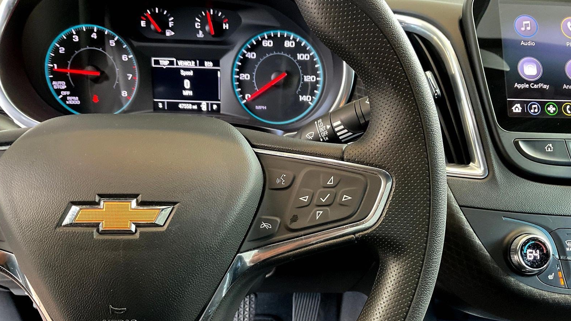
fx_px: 485
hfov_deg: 61.0
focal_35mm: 32
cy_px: 204
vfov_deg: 36.4
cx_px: 287
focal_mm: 3
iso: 320
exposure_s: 1/52
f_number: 1.8
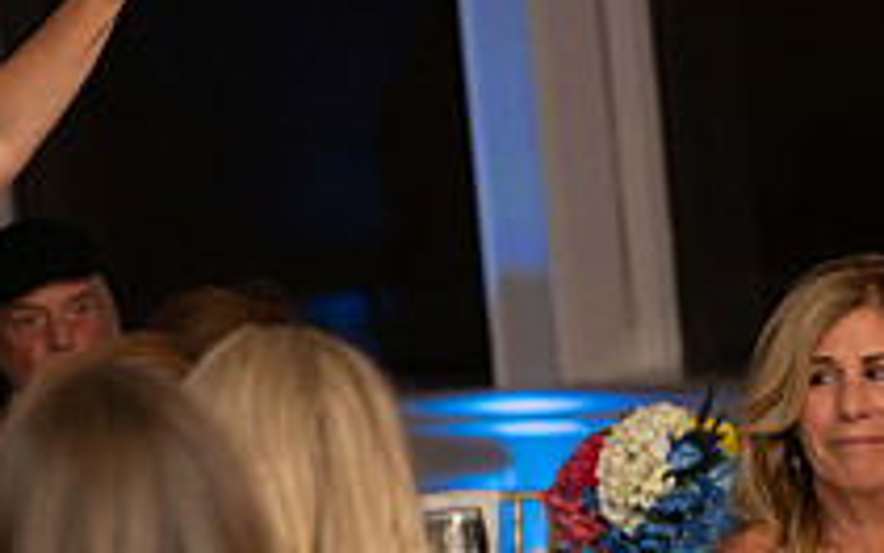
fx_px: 6410
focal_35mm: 266
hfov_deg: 7.8
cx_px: -281
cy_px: 325
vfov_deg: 4.9
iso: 800
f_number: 2.8
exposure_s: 1/125
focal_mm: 95
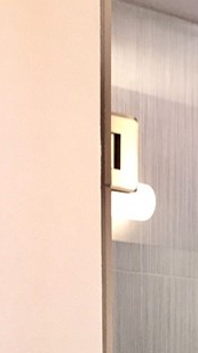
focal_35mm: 105
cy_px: 524
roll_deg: -3.5
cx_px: 365
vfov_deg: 18.2
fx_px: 981
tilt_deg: -6.8
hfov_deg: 10.7
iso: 100
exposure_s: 1/30
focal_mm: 4.15
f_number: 2.2
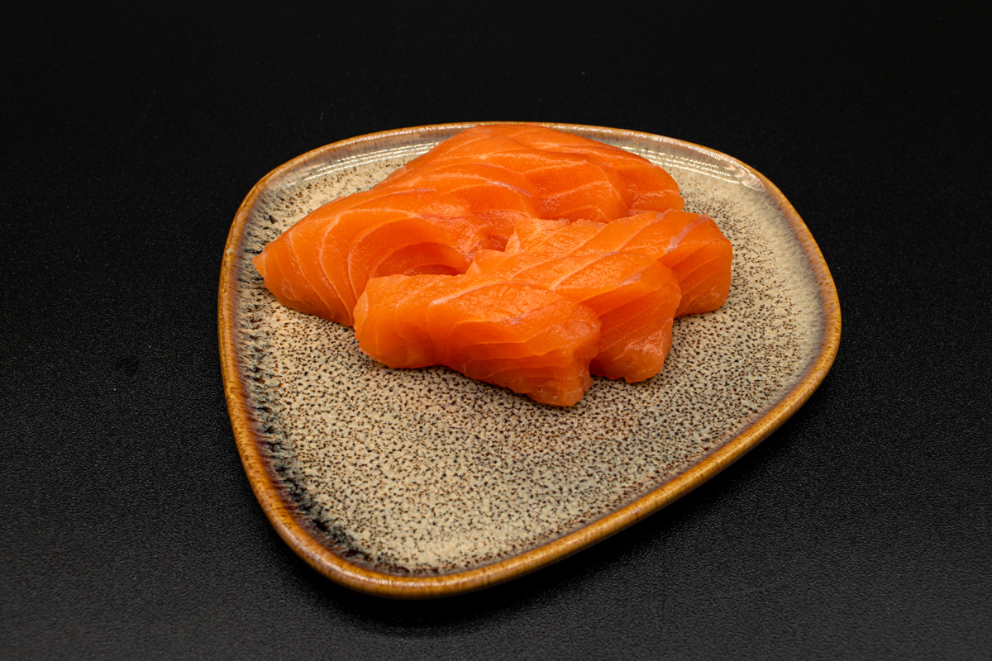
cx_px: 496
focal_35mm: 38
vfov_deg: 35.5
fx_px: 1033
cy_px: 330
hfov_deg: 51.3
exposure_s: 1/60
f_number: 8
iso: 100
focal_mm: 25
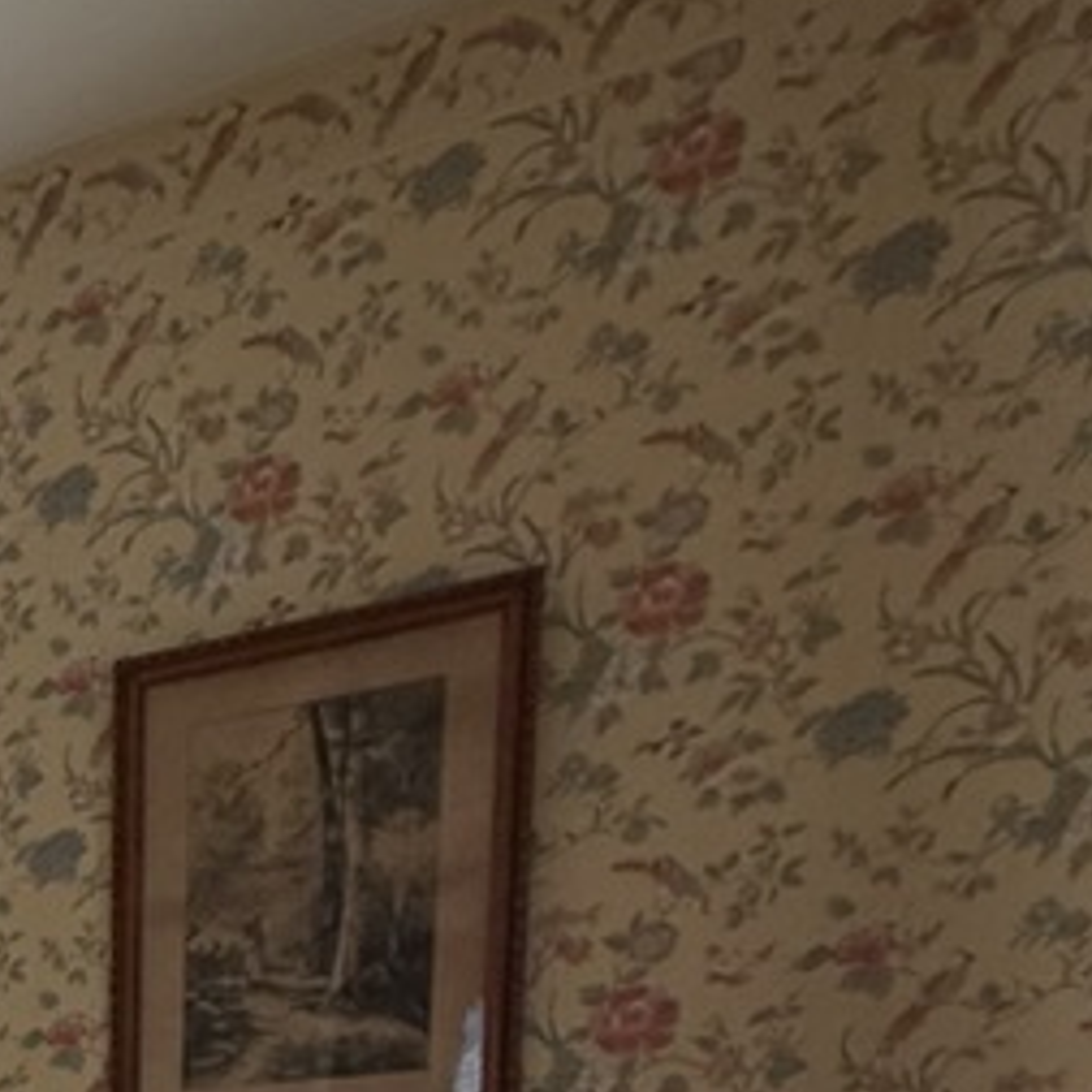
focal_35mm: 50
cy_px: 1558
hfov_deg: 25.6
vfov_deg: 26.5
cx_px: -540
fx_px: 1785
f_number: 2.2
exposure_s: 1/99
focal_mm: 2.22
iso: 80
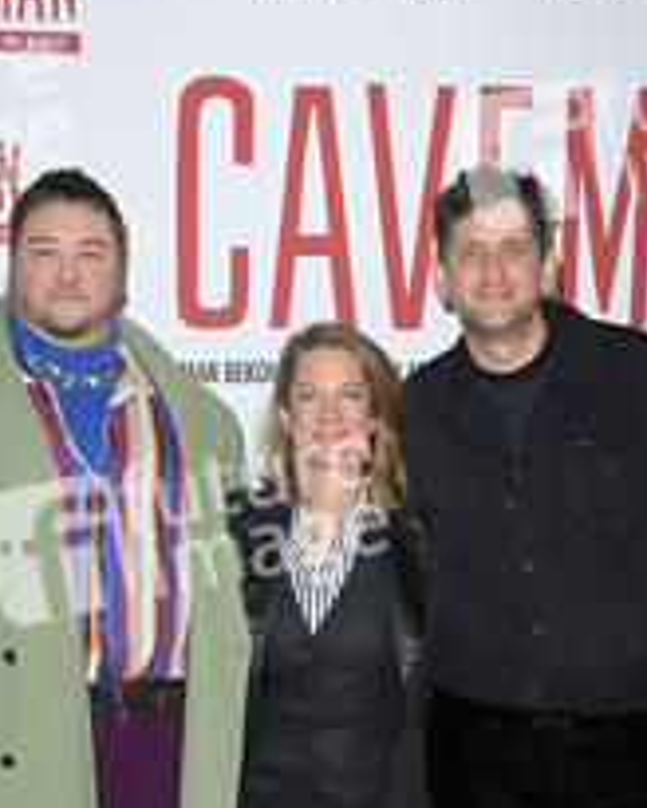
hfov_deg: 23.1
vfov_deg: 27.7
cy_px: 729
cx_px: 300
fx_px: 1580
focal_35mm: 66
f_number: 6.3
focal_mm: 36
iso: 400
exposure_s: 1/250
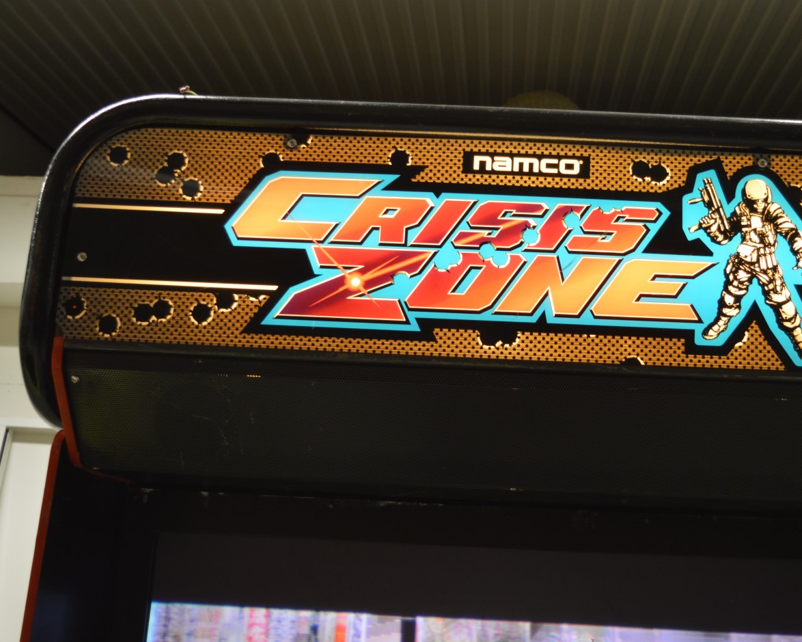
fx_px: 1155
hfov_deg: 37.9
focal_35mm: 49
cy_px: 279
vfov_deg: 31.0
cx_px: 528
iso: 400
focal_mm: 25
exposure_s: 1/20
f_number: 4
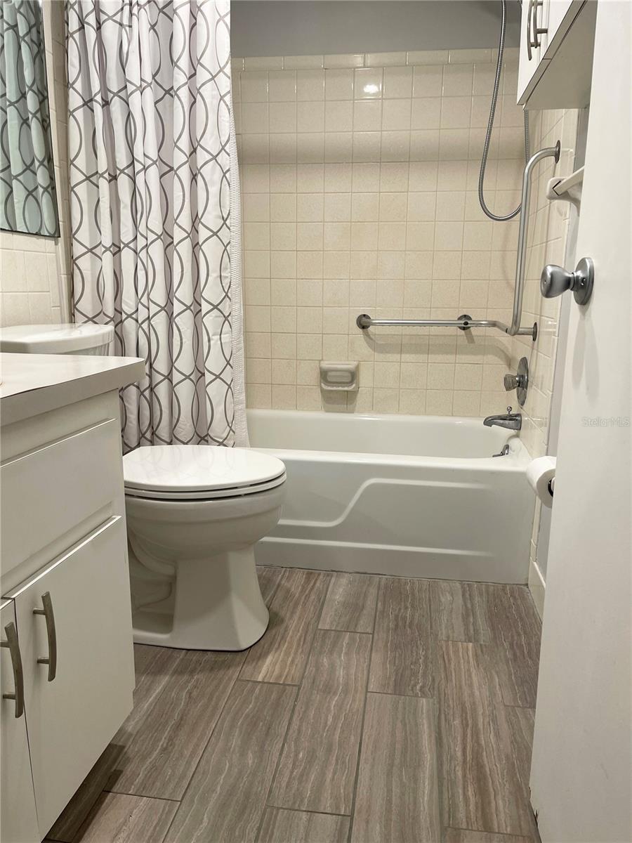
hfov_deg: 54.9
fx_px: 609
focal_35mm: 25
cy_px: 422
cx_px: 316
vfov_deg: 69.4
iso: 64
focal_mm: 5.1
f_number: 1.6
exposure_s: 1/60
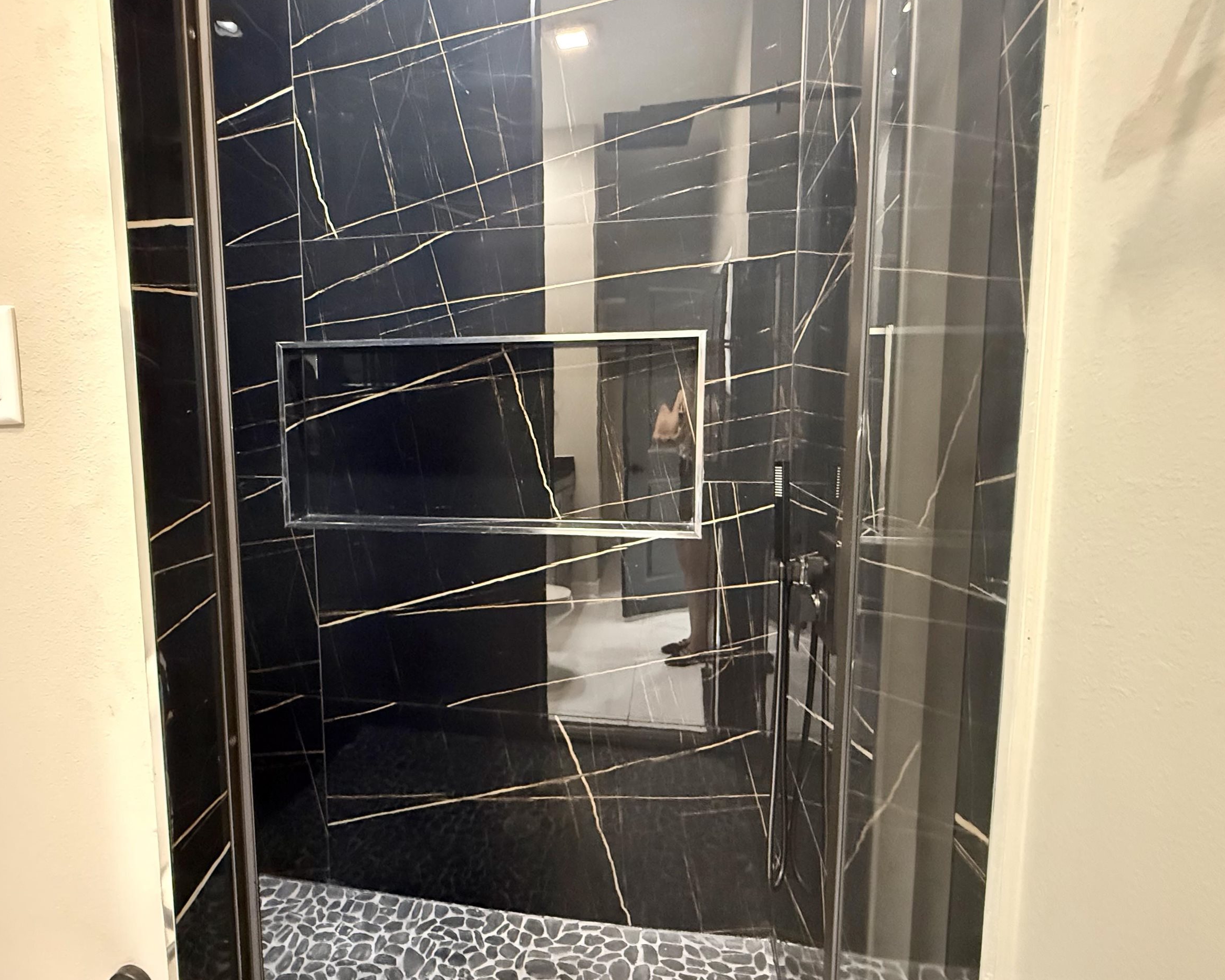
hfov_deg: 86.1
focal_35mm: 18
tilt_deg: -4.7
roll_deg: +0.9
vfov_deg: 73.8
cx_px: 557
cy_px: 482
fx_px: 653
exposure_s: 1/30
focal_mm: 2.22
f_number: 2.2
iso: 1600
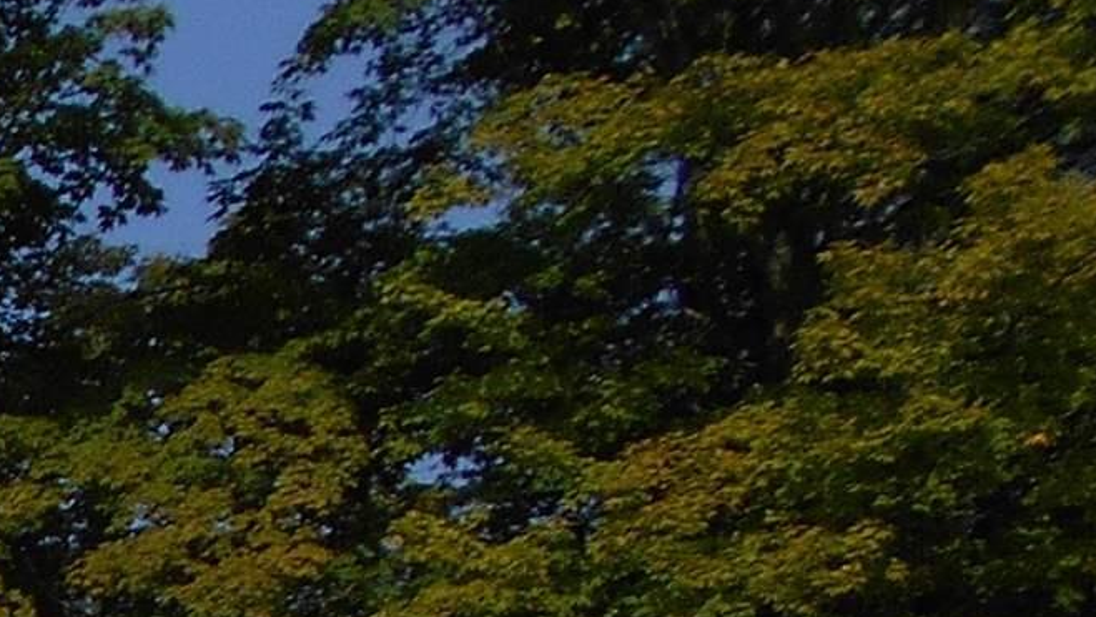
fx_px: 3837
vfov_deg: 8.0
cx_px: -1352
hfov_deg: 13.1
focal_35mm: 132
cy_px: 1783
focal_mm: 4.6
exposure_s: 1/320
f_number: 8
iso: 80
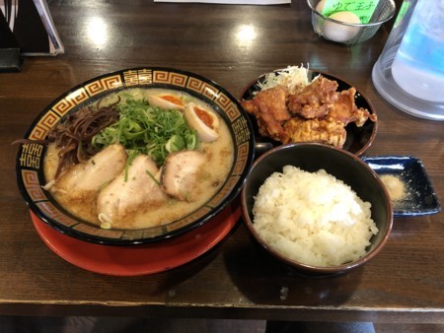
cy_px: 166
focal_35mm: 28
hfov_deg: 63.4
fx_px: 359
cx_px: 222
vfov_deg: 49.8
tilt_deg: -50.8
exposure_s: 1/15
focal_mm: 4
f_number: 1.8
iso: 64
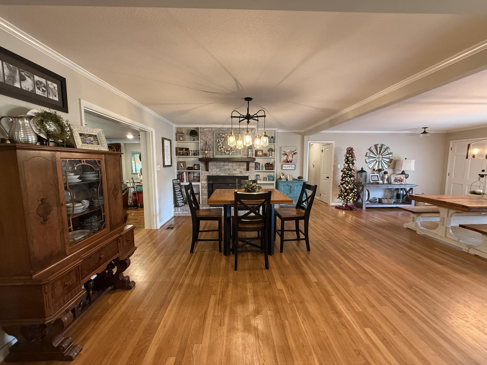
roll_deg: +0.5
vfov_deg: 85.7
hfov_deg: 102.1
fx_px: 197
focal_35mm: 14
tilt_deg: -5.6
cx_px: 244
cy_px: 182
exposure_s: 1/60
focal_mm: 2.22
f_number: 2.2
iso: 400
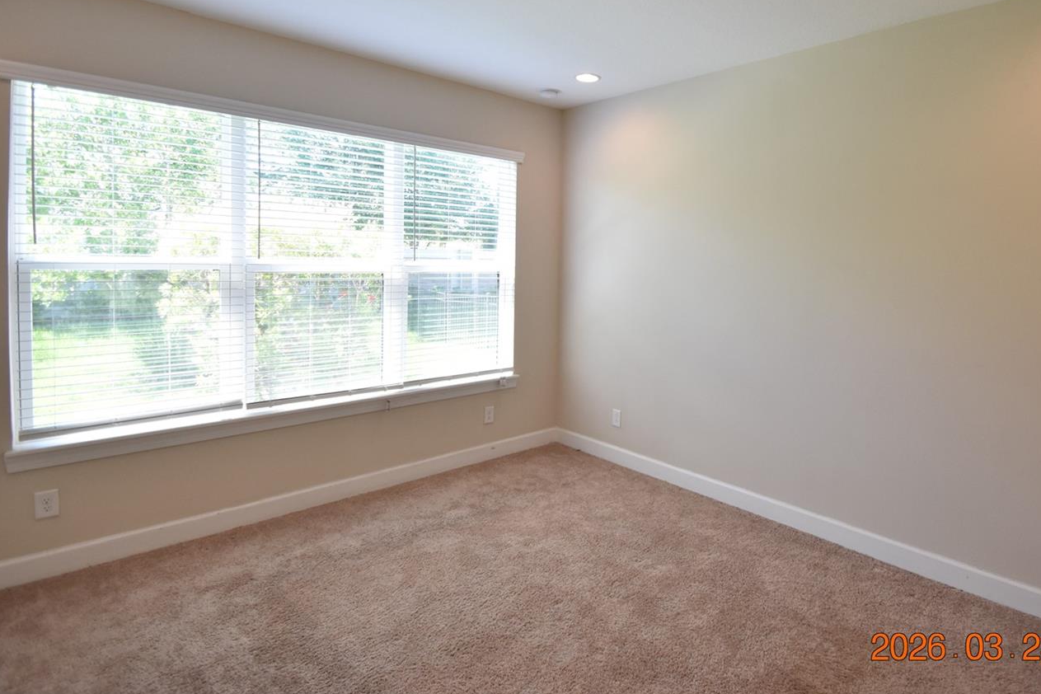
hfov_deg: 85.8
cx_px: 628
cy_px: 274
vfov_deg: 63.9
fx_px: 549
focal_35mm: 19
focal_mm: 10
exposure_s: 1/250
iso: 800
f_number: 3.5
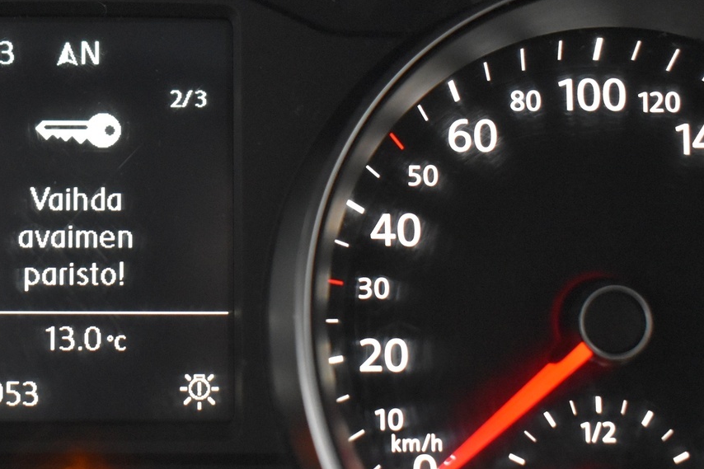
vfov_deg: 18.4
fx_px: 1447
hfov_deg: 26.6
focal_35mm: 74
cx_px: 93
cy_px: 152
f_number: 4
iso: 3200
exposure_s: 1/20
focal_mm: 26
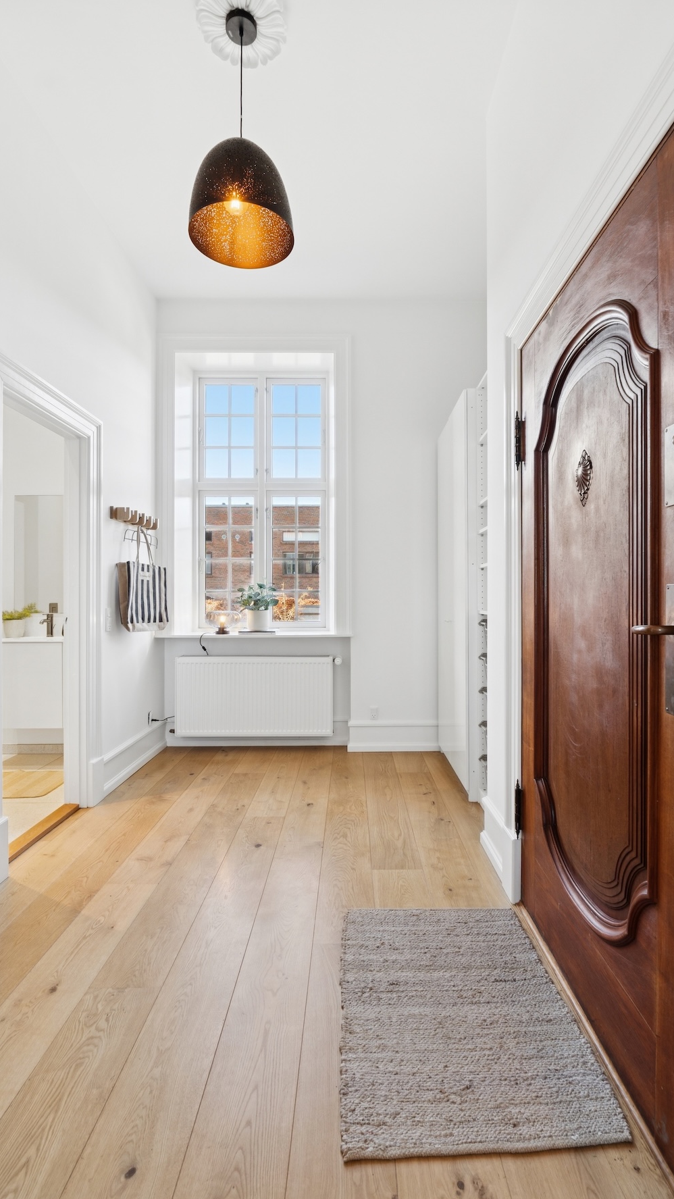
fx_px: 557
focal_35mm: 18
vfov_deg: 94.2
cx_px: 348
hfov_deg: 62.3
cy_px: 595
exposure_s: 1/8
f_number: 8
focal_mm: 11
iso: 200
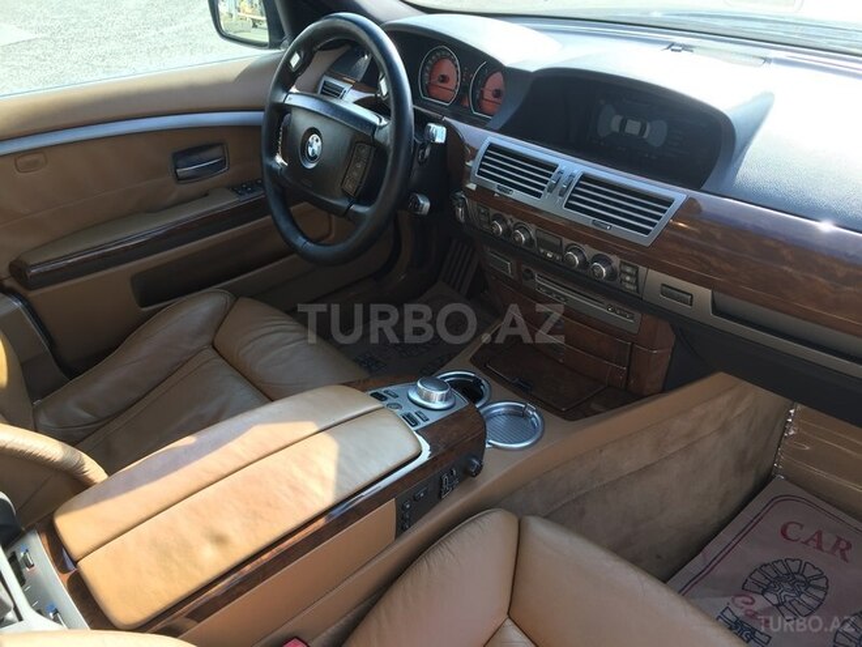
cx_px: 431
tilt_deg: -31.6
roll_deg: +0.9
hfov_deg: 61.7
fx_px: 722
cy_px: 324
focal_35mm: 29
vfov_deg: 48.2
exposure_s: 1/116
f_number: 2.2
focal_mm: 4.15
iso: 32
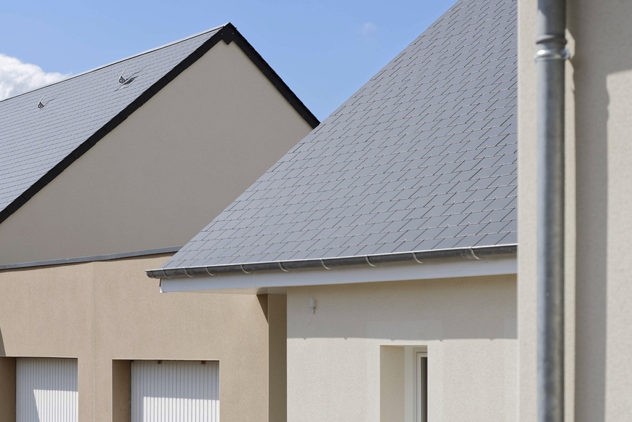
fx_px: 1633
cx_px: 239
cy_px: 284
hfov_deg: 21.9
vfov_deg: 14.7
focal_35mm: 93
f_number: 4
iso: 50
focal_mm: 50
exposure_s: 1/1000
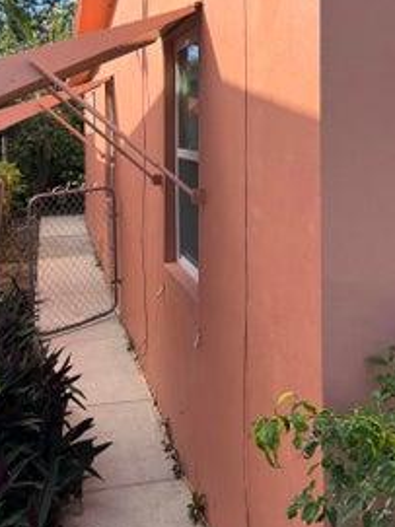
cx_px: 216
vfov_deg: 40.2
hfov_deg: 31.5
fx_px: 700
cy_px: 134
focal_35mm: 46
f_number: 1.5
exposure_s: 1/2083
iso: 50
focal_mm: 5.7
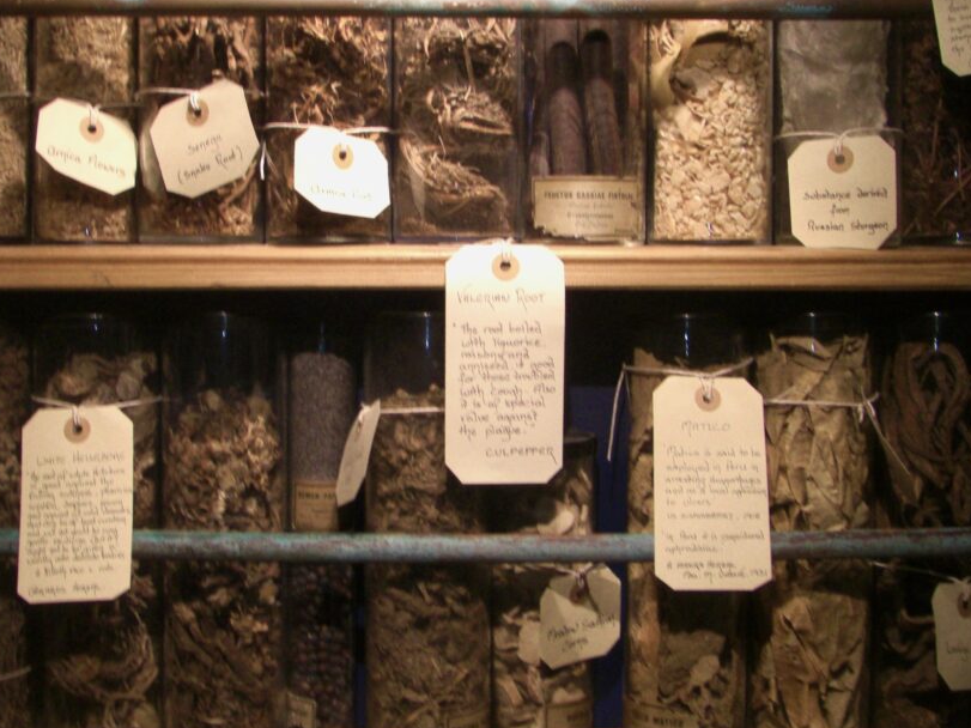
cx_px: 441
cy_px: 336
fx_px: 1346
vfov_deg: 30.2
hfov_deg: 39.6
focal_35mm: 48
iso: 200
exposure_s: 1/15
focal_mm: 6.3
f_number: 3.4
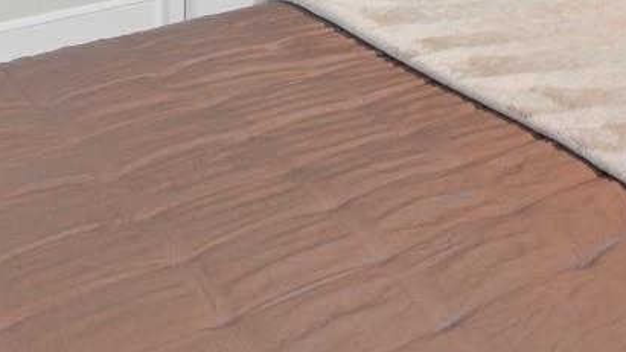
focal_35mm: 62
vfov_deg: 15.1
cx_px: 646
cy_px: -384
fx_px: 1029
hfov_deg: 31.0
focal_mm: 10
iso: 100
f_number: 4.5
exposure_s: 1/3
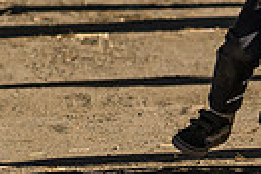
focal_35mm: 705
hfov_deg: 2.9
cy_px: -100
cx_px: 522
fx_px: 5111
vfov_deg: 1.9
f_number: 4
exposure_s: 1/2000
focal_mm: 105
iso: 125
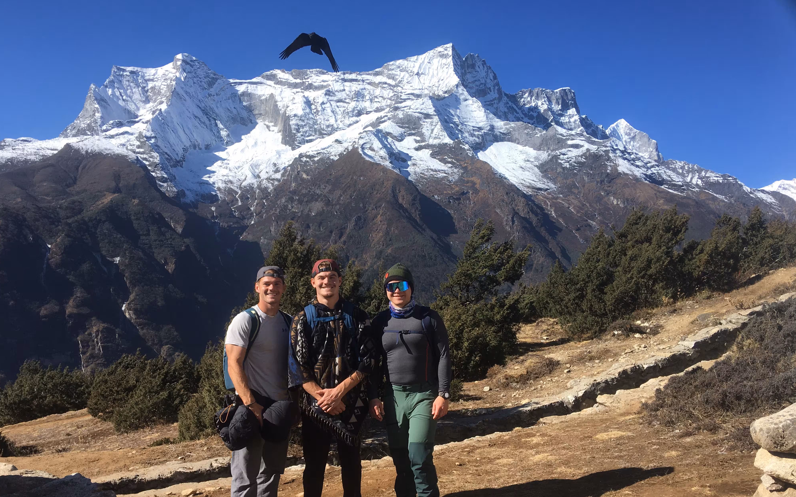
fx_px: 673
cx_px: 399
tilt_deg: -0.9
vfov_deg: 40.5
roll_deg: -1.4
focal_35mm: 31
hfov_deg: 61.2
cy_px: 288
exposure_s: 1/1425
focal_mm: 4.15
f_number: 2.2
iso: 25
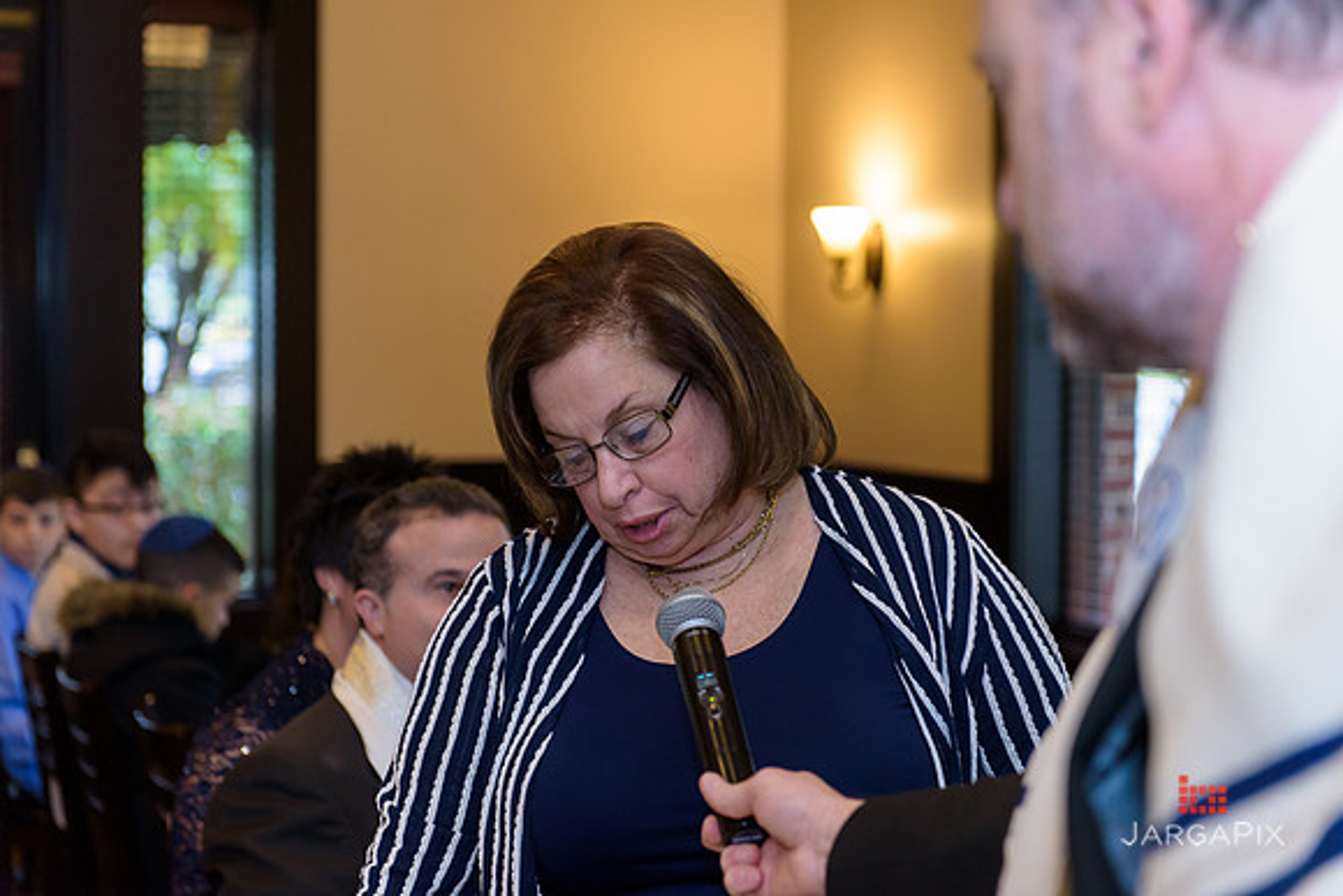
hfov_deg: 28.8
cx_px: 672
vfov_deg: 19.5
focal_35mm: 70
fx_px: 2612
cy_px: 448
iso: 1250
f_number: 3.2
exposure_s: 1/125
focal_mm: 70
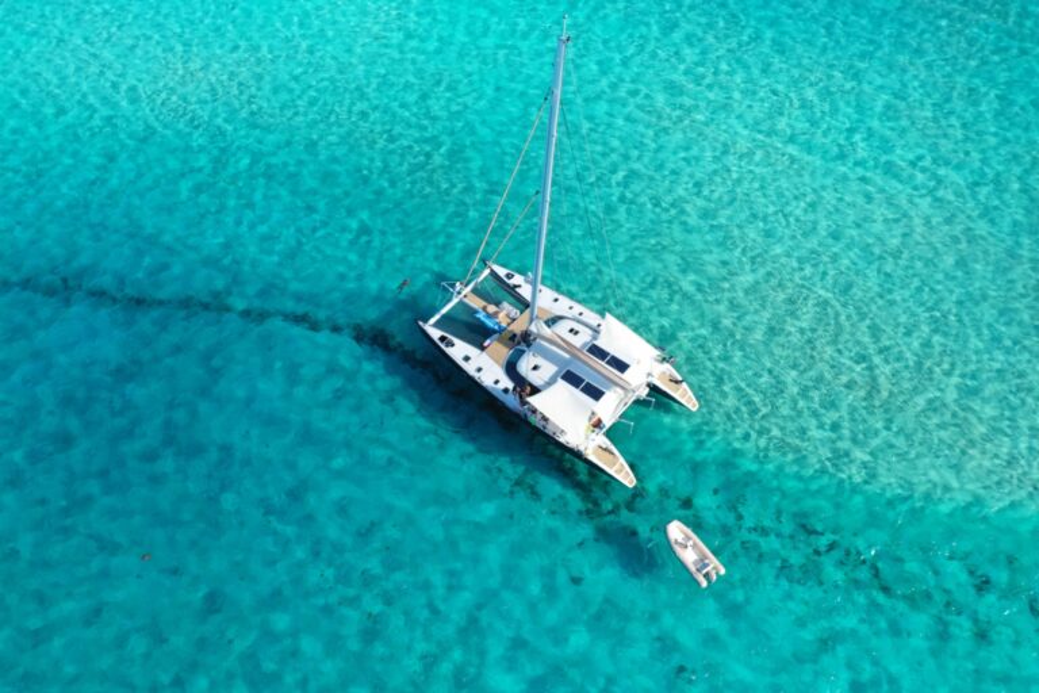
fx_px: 808
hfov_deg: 65.5
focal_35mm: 28
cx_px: 520
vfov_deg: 46.4
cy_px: 346
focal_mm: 10.26
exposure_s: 1/320
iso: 100
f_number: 5
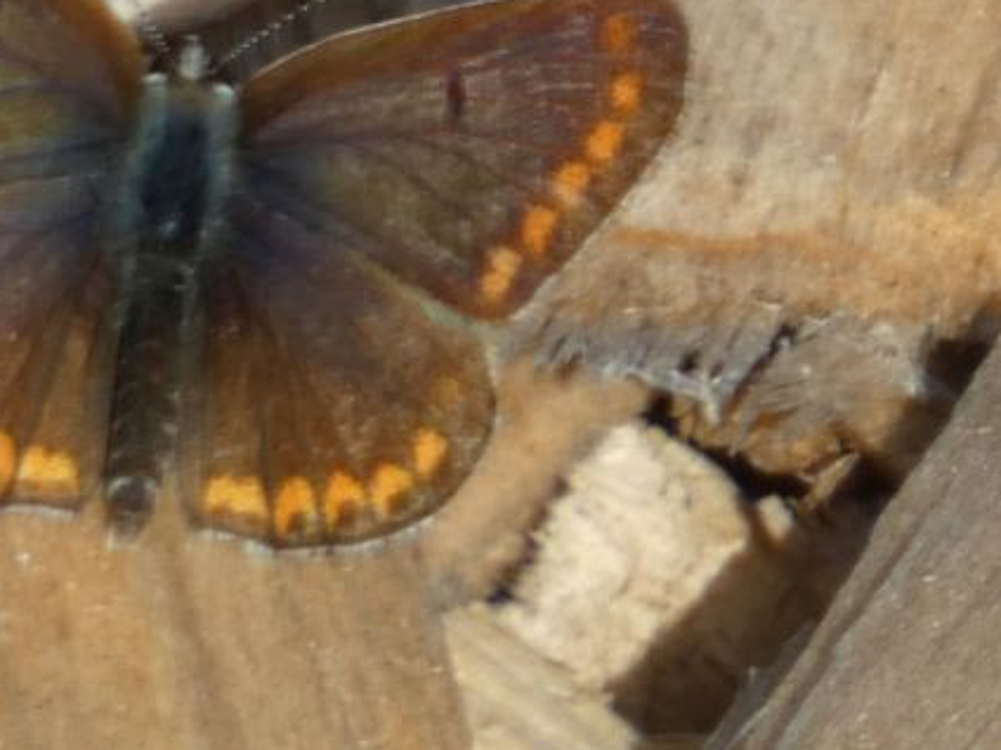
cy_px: 137
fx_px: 65902
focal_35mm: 2279
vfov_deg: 0.7
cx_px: 218
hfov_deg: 0.9
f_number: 5.7
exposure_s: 1/250
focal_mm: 202.9
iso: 80
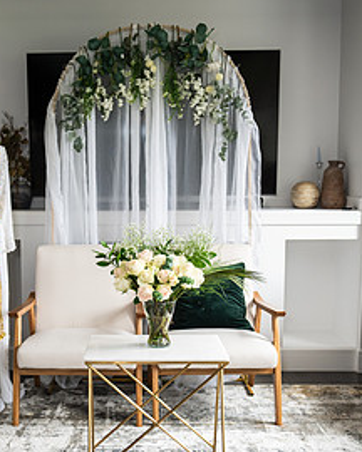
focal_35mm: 47
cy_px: 256
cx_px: 119
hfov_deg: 31.8
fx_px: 629
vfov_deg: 39.5
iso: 640
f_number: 2.8
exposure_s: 1/125
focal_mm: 30
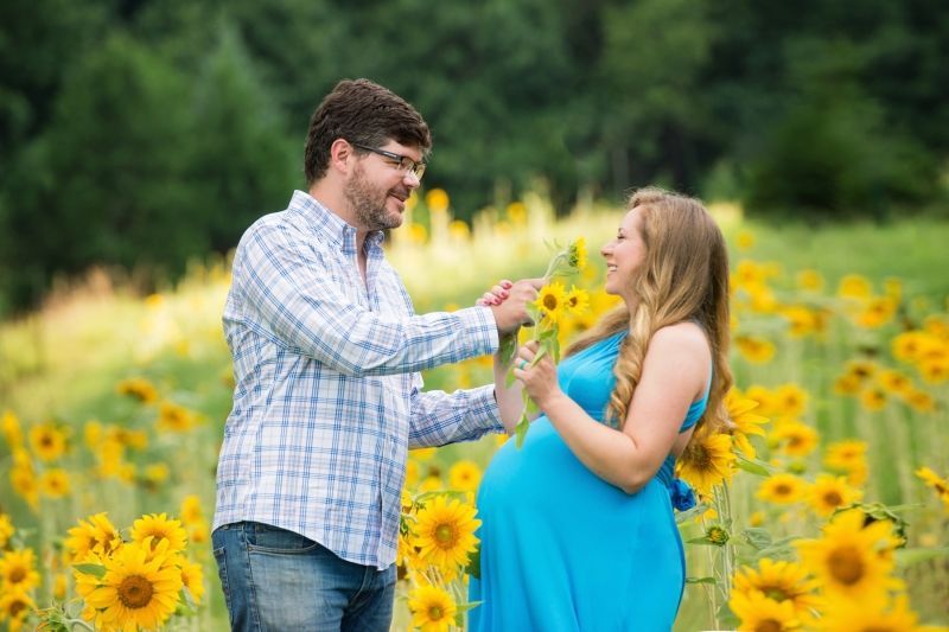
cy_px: 316
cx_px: 474
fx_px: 5271
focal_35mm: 200
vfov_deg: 6.9
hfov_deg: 10.3
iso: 400
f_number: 4.5
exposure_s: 1/500
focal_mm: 200
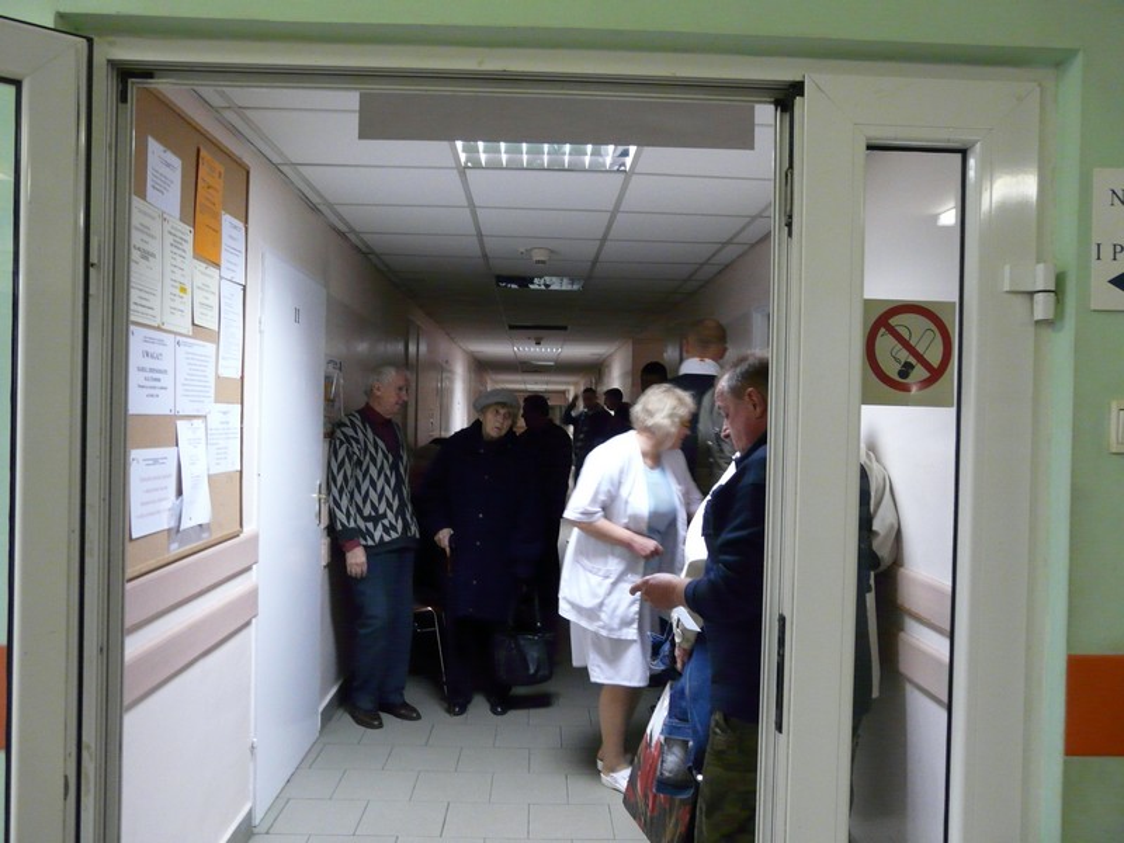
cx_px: 562
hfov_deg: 63.4
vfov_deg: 49.7
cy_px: 422
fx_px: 909
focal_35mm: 28
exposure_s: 1/13
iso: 400
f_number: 2.8
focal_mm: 4.6
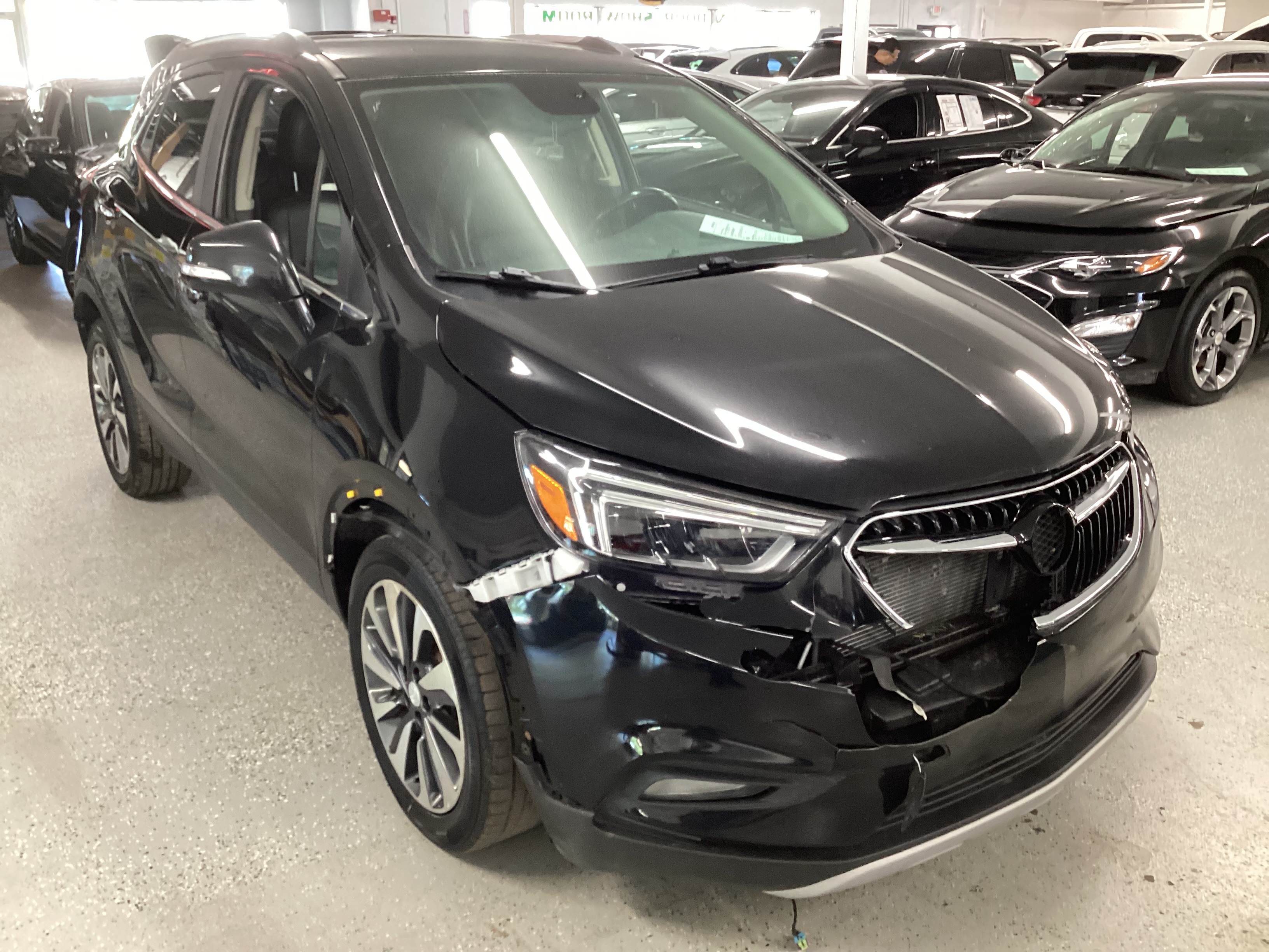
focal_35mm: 31
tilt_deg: -21.5
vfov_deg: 45.4
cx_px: 634
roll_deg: +0.2
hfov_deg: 58.4
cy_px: 476
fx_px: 1136
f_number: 2.4
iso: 250
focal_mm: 3.3
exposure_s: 1/33
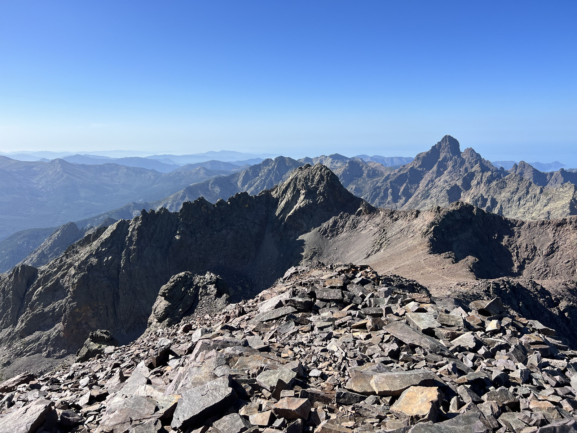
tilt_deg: -12.2
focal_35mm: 26
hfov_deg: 67.3
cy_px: 216
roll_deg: +1.1
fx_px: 433
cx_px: 288
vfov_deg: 53.1
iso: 50
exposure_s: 1/4630
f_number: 1.5
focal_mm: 5.7
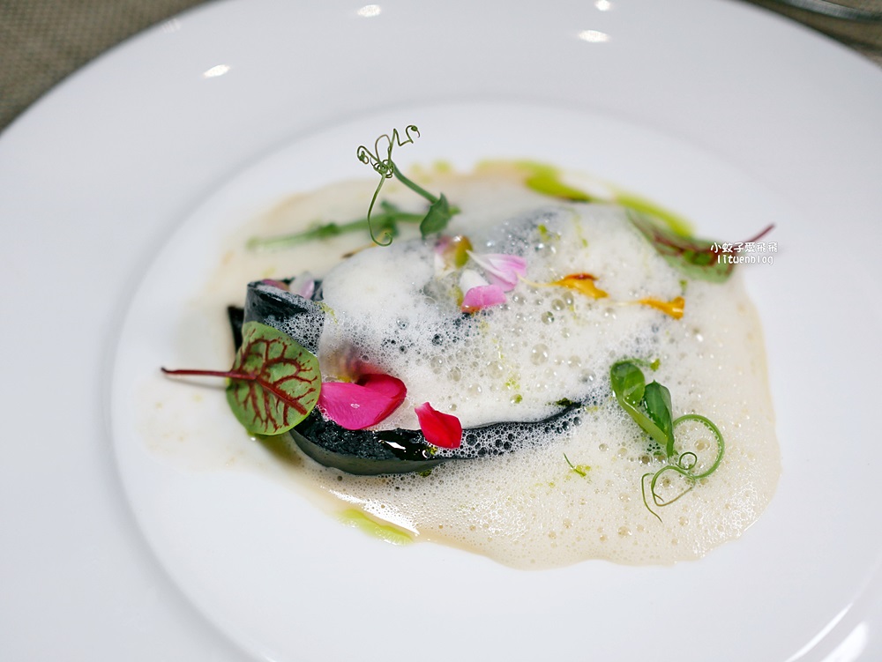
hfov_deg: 38.2
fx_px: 1275
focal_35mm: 50
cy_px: 331
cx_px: 441
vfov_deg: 29.1
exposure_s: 1/500
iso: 200
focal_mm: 25
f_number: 1.8
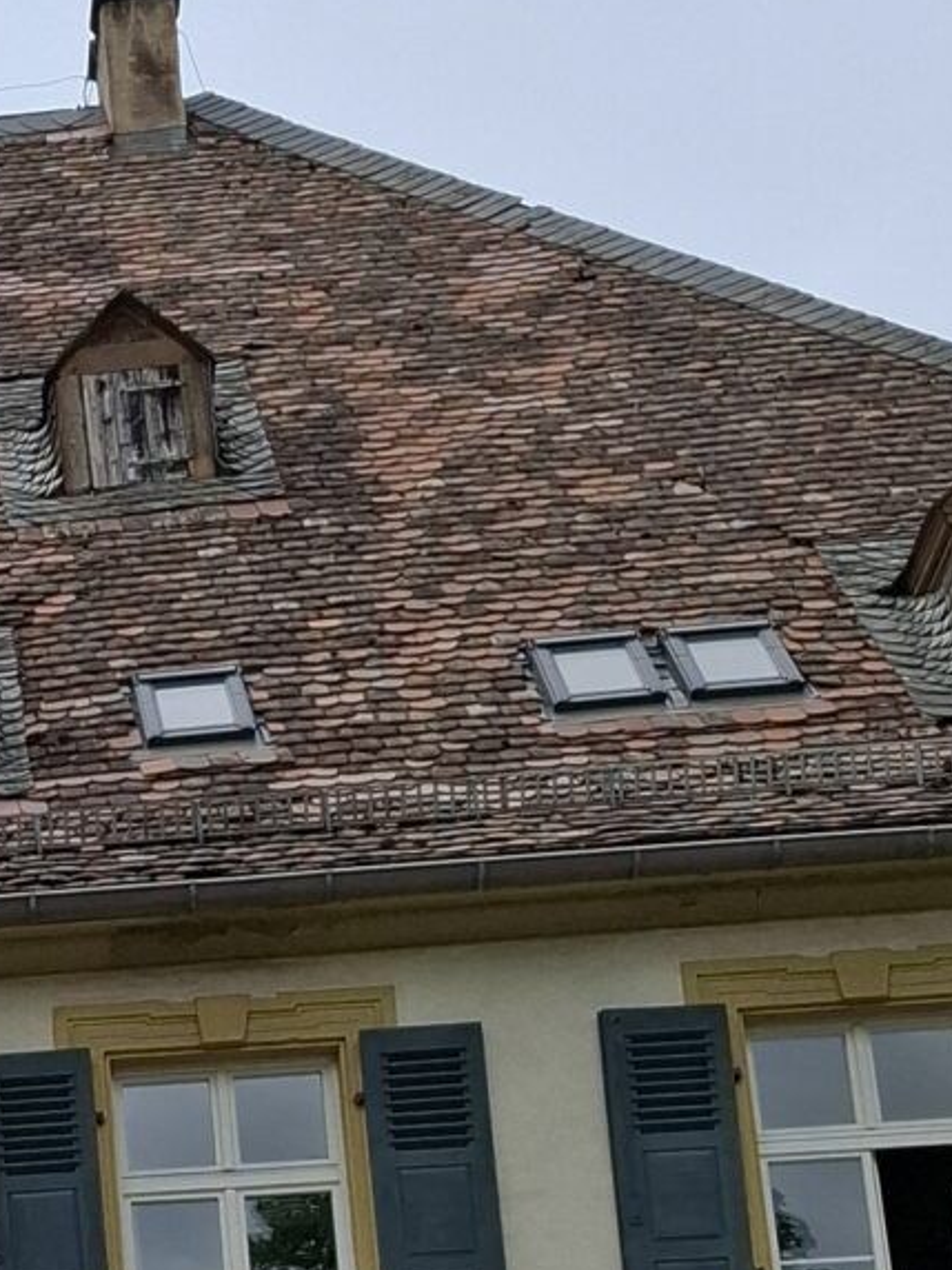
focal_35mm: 103
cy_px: 1372
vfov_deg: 18.4
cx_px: -777
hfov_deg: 13.0
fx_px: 3777
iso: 50
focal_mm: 5.54
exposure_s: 1/3436
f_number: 1.8
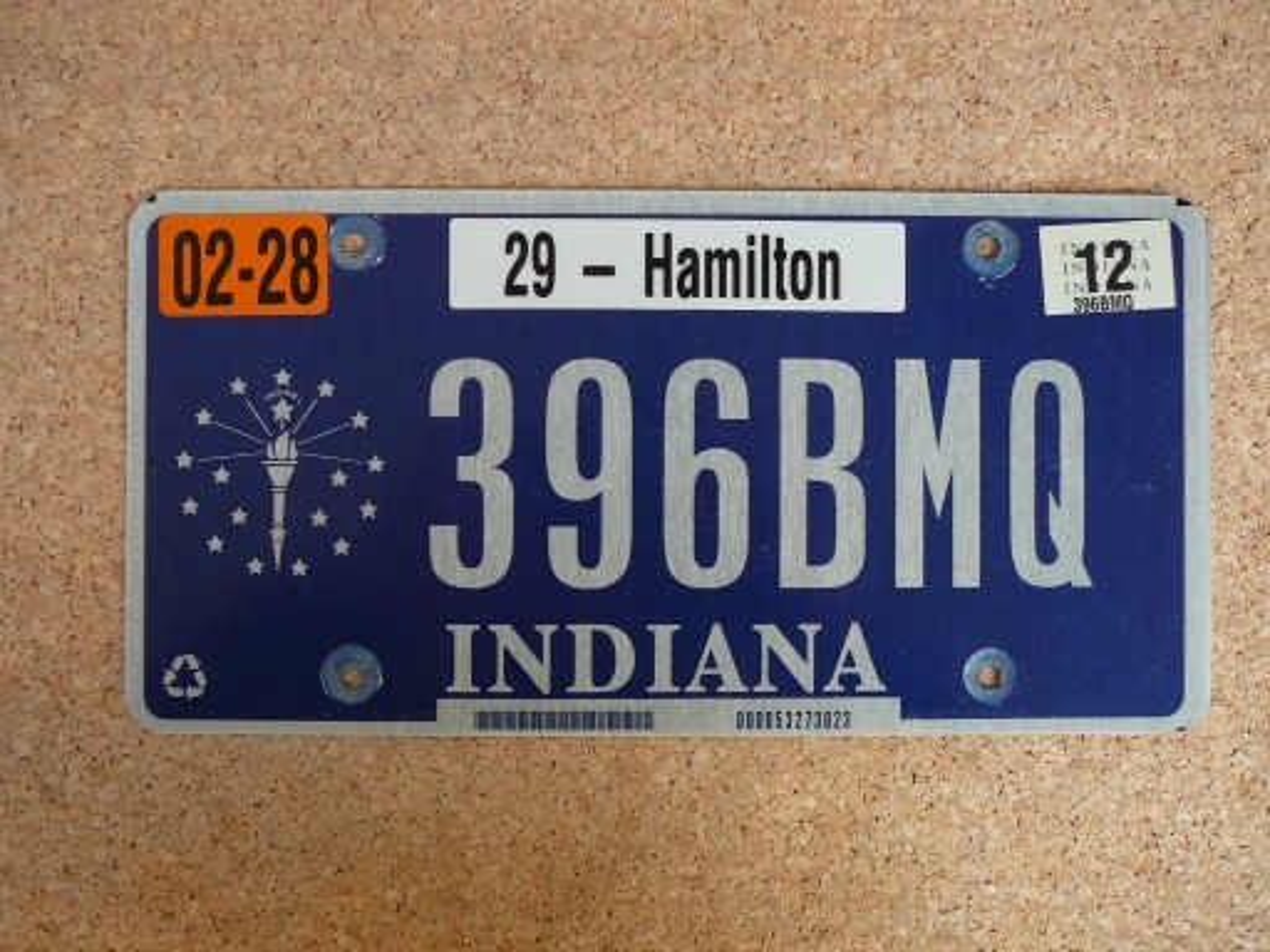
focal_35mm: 39
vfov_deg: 36.8
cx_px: 635
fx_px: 1431
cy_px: 476
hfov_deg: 47.9
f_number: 3
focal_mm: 5.8
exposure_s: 1/50
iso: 100
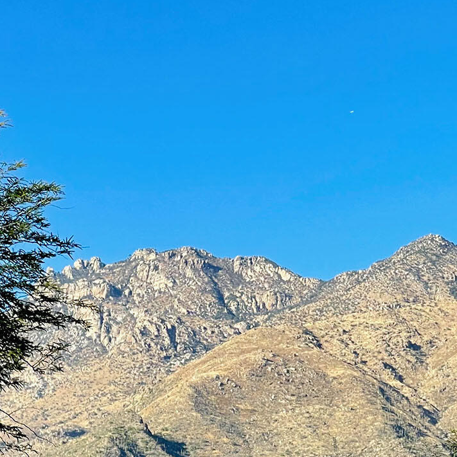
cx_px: 231
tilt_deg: +6.5
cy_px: 470
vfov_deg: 10.6
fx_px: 2435
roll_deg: -0.5
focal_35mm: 163
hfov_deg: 10.7
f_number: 2.2
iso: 20
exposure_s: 1/442
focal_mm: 7.5
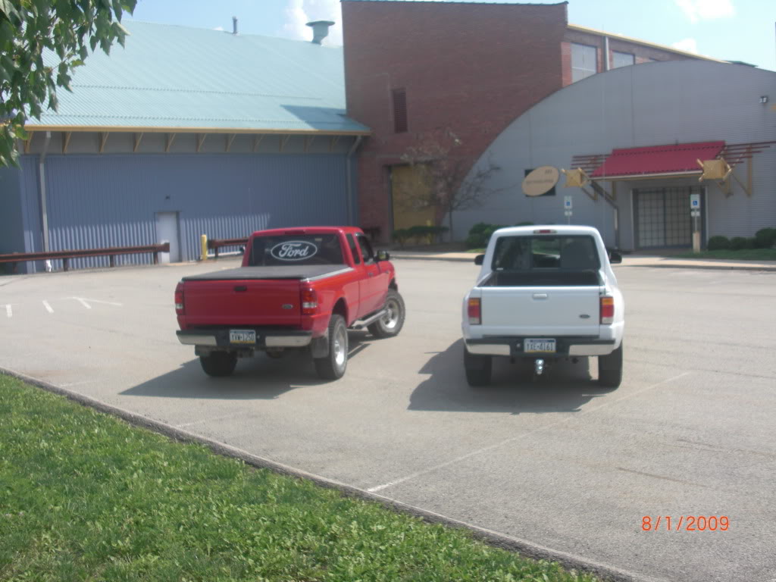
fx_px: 807
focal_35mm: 36
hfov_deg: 51.4
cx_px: 388
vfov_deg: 39.7
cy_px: 291
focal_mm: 6.3
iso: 50
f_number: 2.8
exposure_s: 1/800
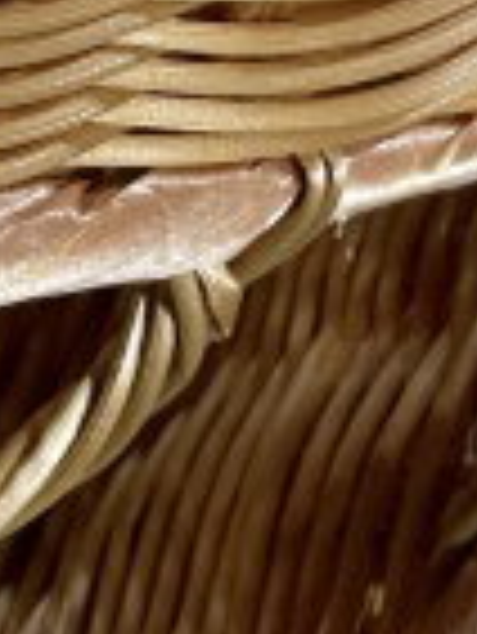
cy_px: -843
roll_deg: -15.7
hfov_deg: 9.5
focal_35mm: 150
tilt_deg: -44.4
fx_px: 2752
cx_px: -342
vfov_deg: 11.2
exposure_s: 1/60
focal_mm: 4.2
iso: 200
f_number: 1.6
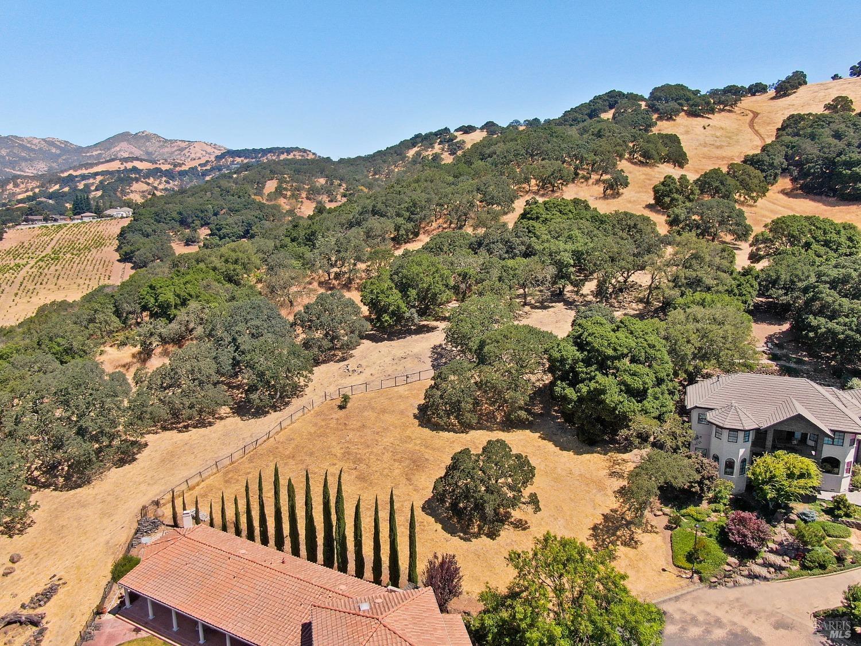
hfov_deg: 71.6
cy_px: 323
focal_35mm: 24
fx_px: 597
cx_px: 430
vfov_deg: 56.8
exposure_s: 1/60
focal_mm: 4.39
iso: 100
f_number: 2.8
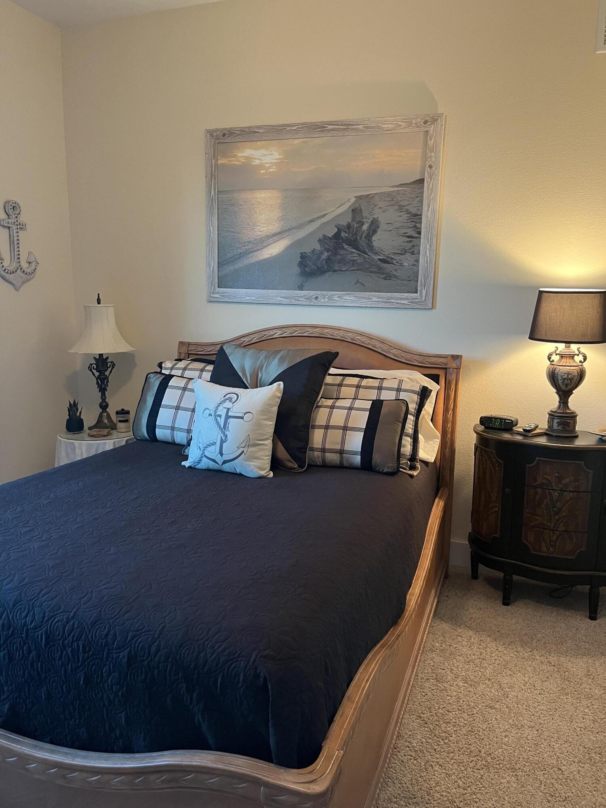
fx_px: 607
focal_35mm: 26
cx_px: 303
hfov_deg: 53.1
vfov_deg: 67.3
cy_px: 404
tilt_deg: -9.3
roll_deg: +0.3
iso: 500
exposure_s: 1/60
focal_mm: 5.1
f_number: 1.6
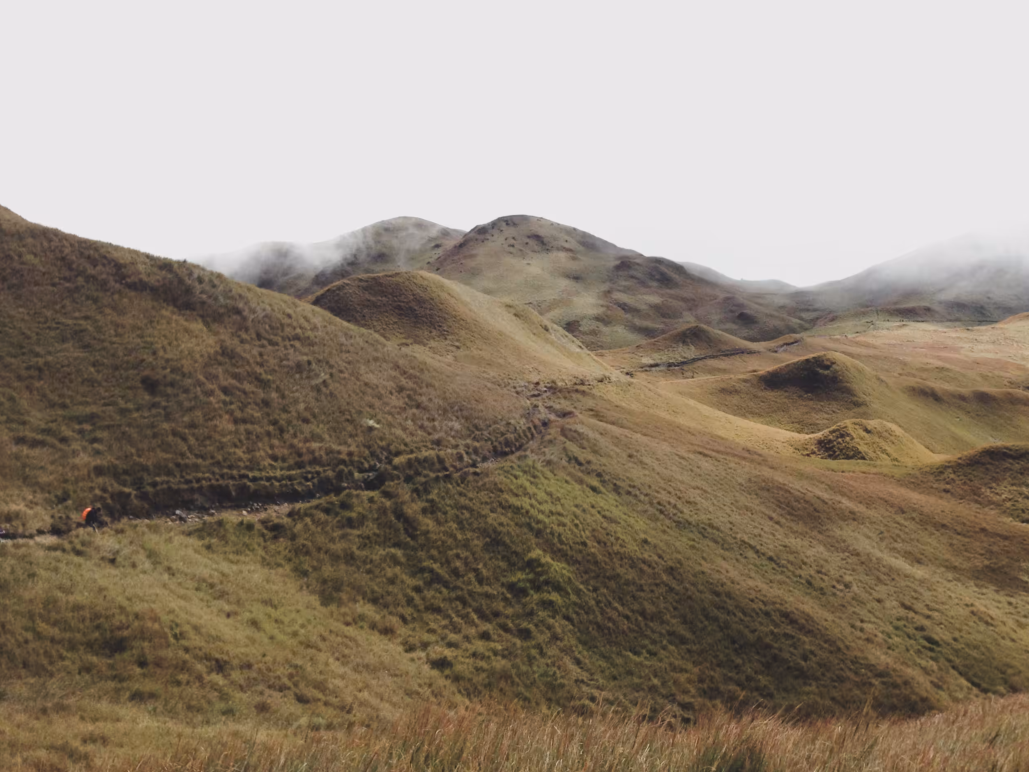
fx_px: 1278
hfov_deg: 43.4
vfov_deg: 33.6
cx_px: 668
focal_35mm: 43
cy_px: 349
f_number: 2.4
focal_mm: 4.12
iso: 50
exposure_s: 1/1700
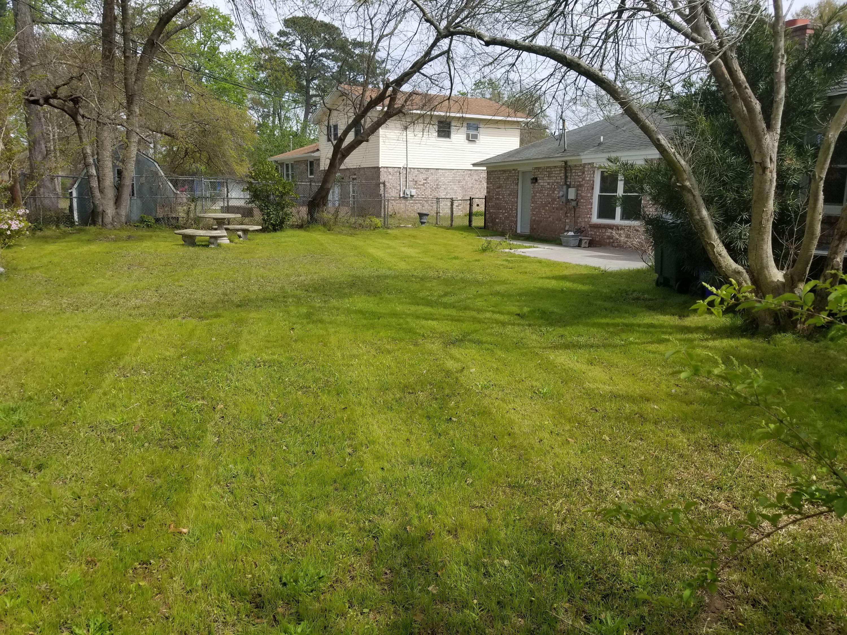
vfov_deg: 53.1
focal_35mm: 26
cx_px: 424
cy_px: 318
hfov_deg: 67.3
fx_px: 636
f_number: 1.7
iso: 50
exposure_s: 1/1928
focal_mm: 4.25
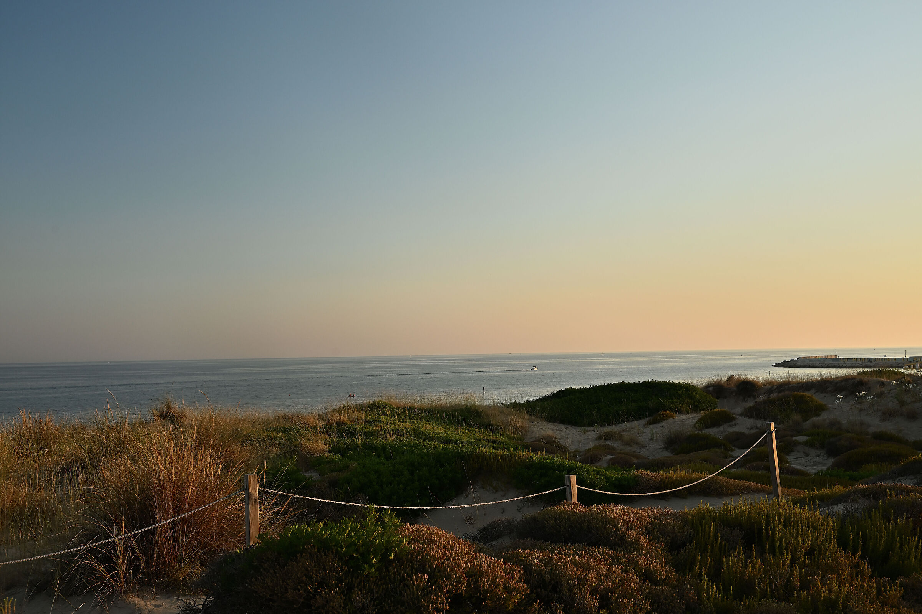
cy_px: 307
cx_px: 461
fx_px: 858
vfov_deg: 39.4
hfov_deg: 56.5
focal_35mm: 34
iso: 500
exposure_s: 1/200
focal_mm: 33.5
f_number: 8
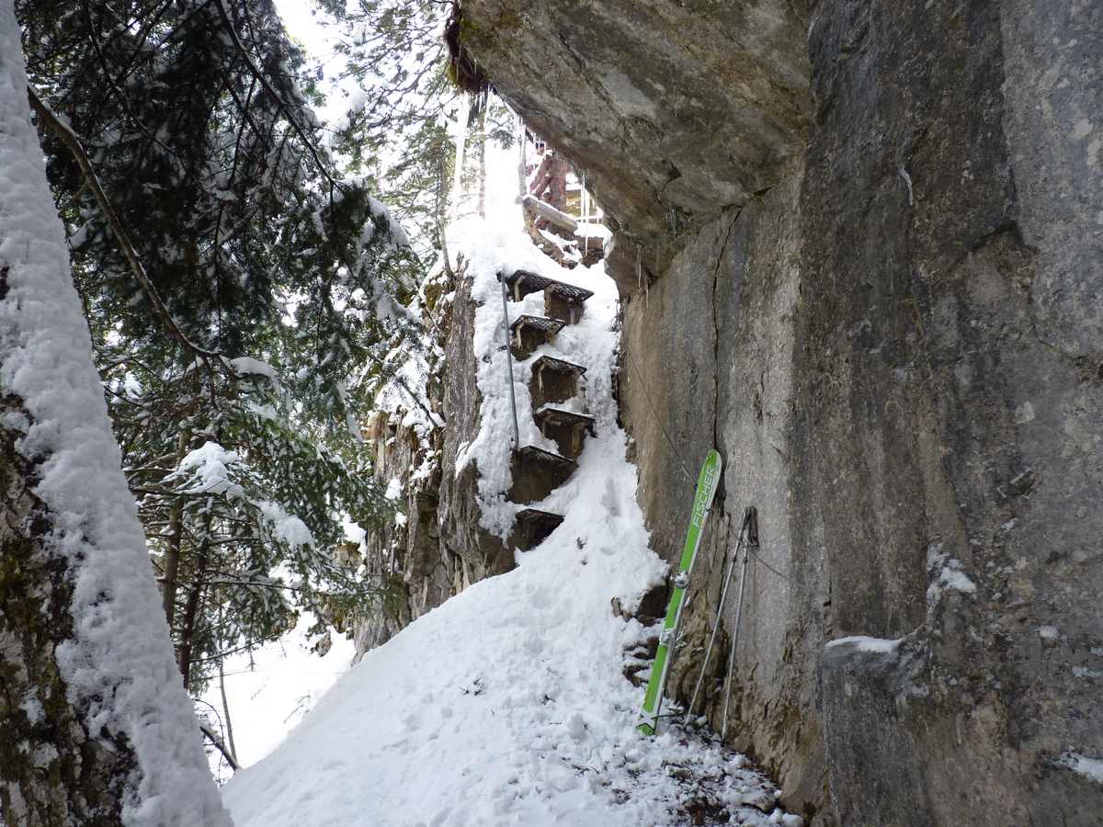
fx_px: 860
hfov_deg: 65.3
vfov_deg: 51.4
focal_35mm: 27
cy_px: 414
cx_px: 552
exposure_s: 1/60
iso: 80
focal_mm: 4.8
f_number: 2.8
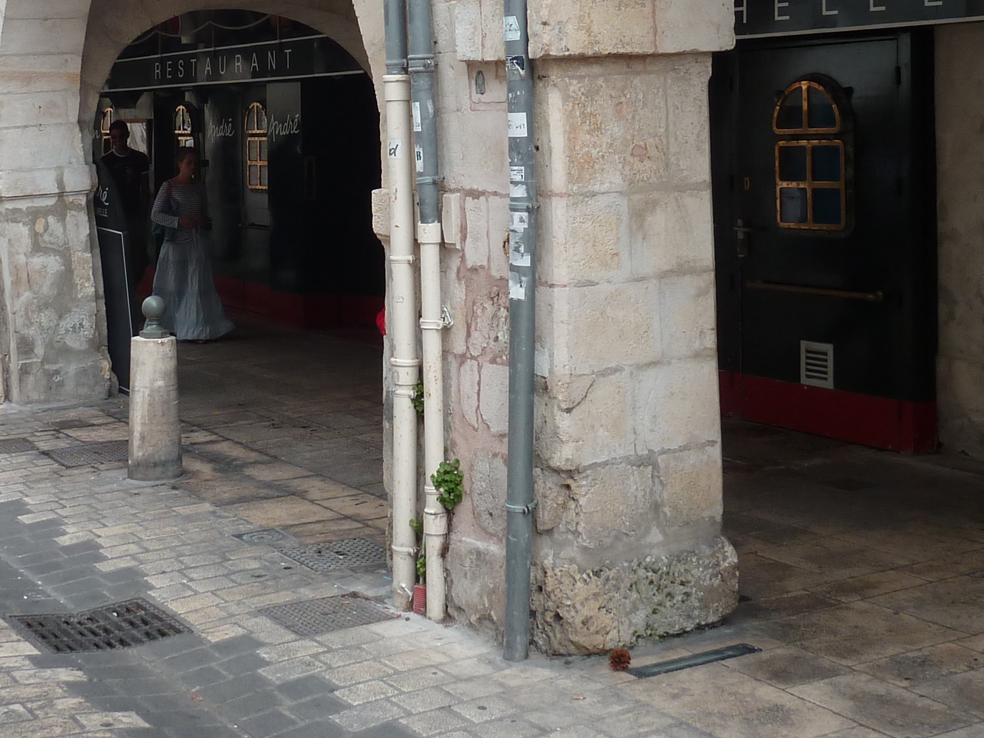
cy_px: 140
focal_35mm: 57
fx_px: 1621
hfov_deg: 33.6
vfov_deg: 25.2
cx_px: 365
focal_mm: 4.1
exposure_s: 1/400
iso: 80
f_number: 3.3
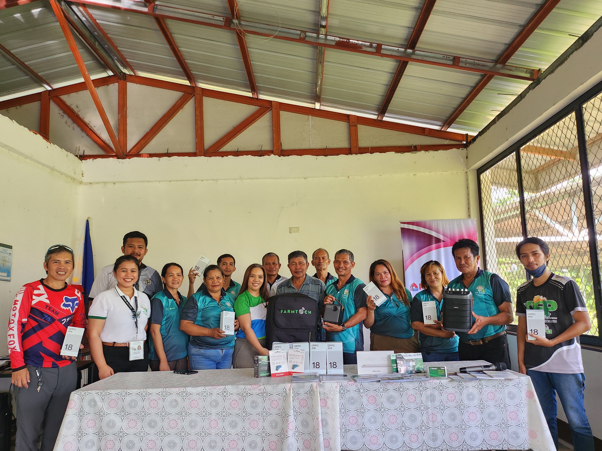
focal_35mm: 25
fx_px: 435
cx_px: 296
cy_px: 232
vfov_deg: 54.9
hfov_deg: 69.4
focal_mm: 5
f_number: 1.8
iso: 250
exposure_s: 1/120
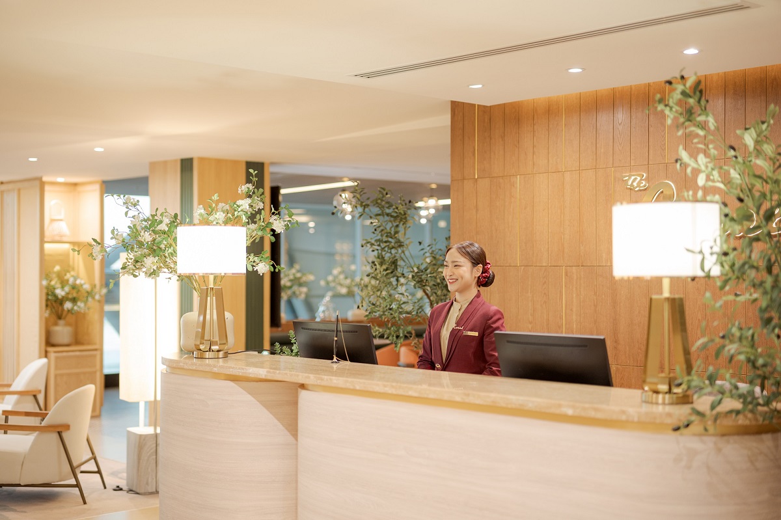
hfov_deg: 39.6
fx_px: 1084
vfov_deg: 27.0
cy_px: 260
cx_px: 390
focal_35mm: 50
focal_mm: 50
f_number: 1.6
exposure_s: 1/100
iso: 400
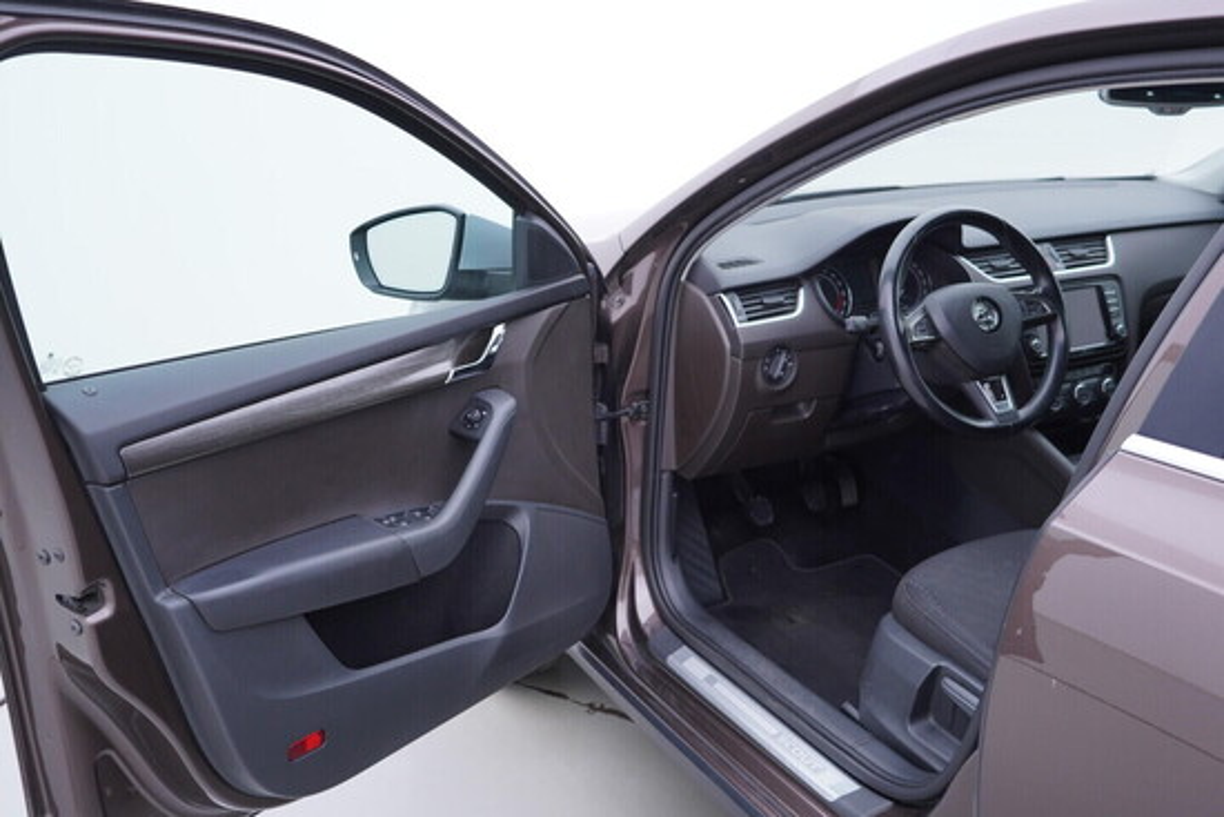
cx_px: 612
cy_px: 408
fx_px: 1224
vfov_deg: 36.9
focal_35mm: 36
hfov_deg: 53.1
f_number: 3.2
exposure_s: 1/50
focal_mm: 24
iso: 125
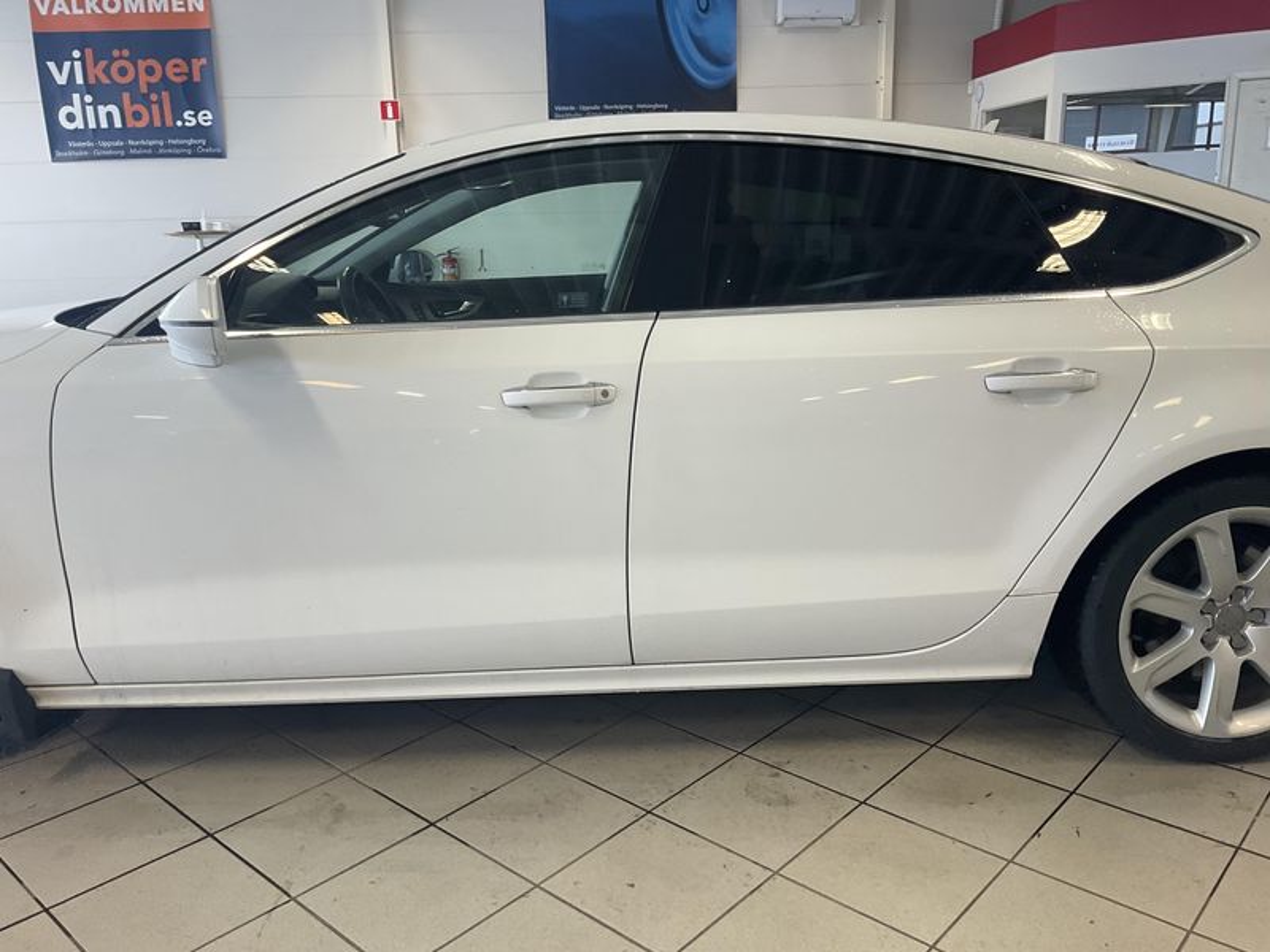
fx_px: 1064
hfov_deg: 61.7
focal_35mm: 29
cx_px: 635
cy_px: 476
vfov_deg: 48.2
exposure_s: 1/100
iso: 50
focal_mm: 3
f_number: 1.8
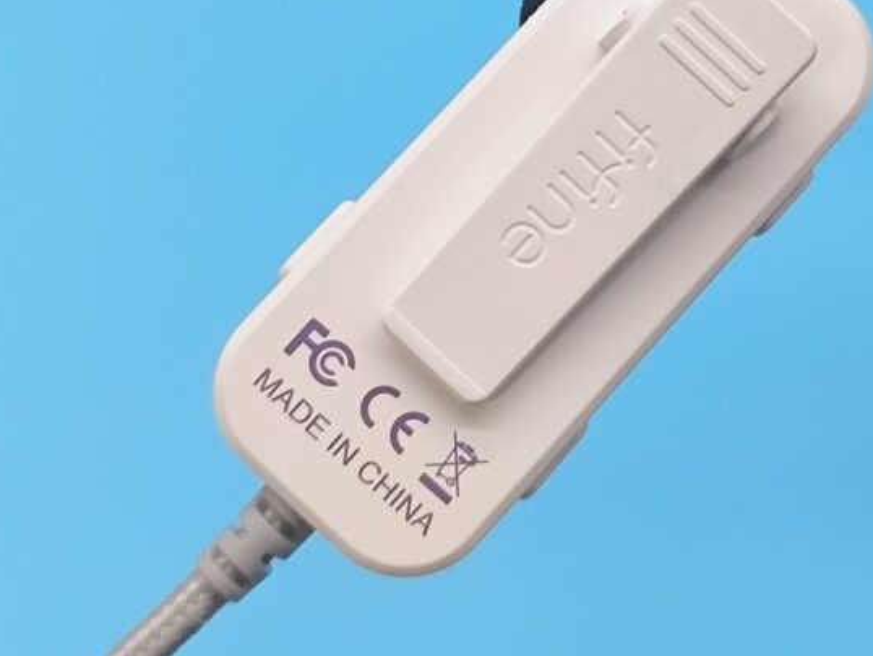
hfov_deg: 34.7
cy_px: 170
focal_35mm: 55
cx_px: 550
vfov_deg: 26.3
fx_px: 1388
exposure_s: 1/100
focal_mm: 6.14
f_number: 1.65
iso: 160
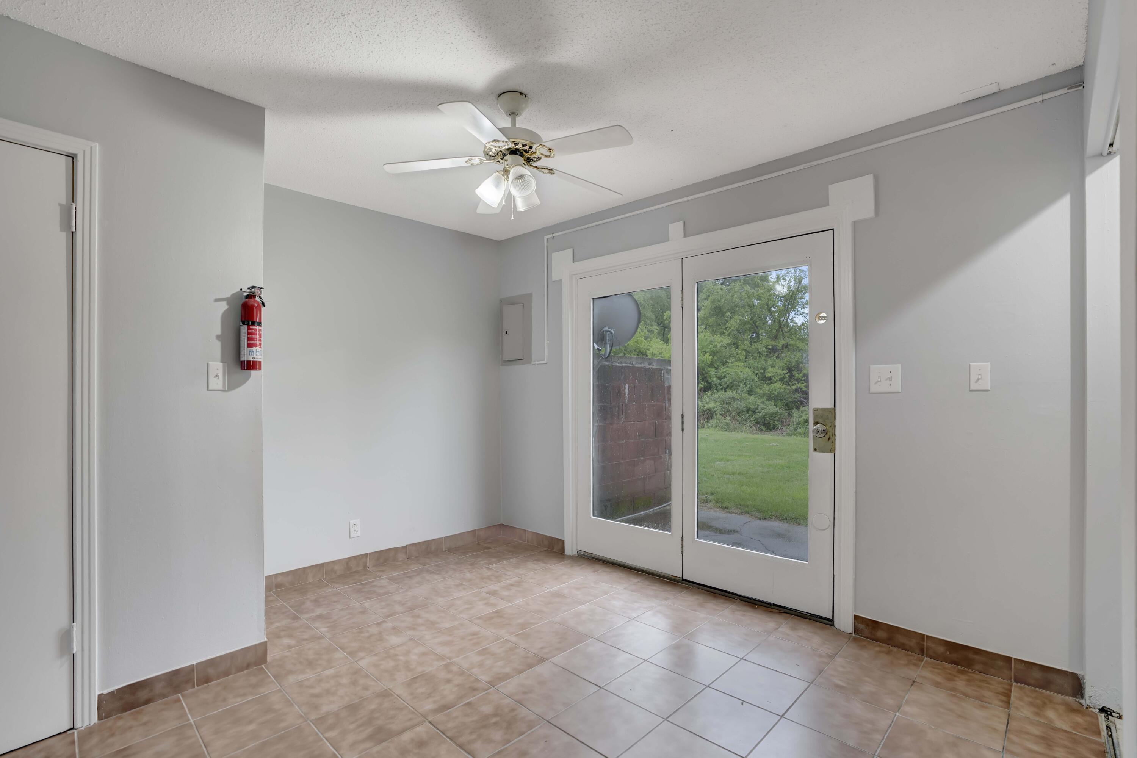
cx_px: 568
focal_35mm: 16
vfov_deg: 73.7
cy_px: 379
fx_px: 505
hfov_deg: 96.7
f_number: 4
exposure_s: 1/30
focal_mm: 16
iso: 640
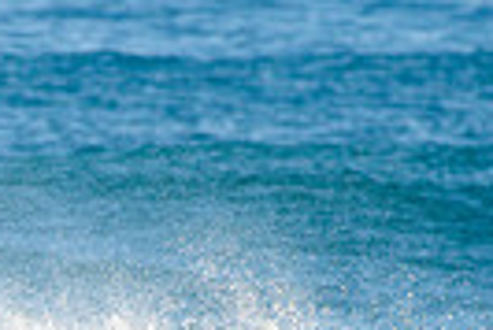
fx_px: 29859
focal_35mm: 2178
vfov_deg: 0.6
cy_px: 680
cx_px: 15
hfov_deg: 0.9
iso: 320
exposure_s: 1/1600
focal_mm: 500
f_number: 5.6
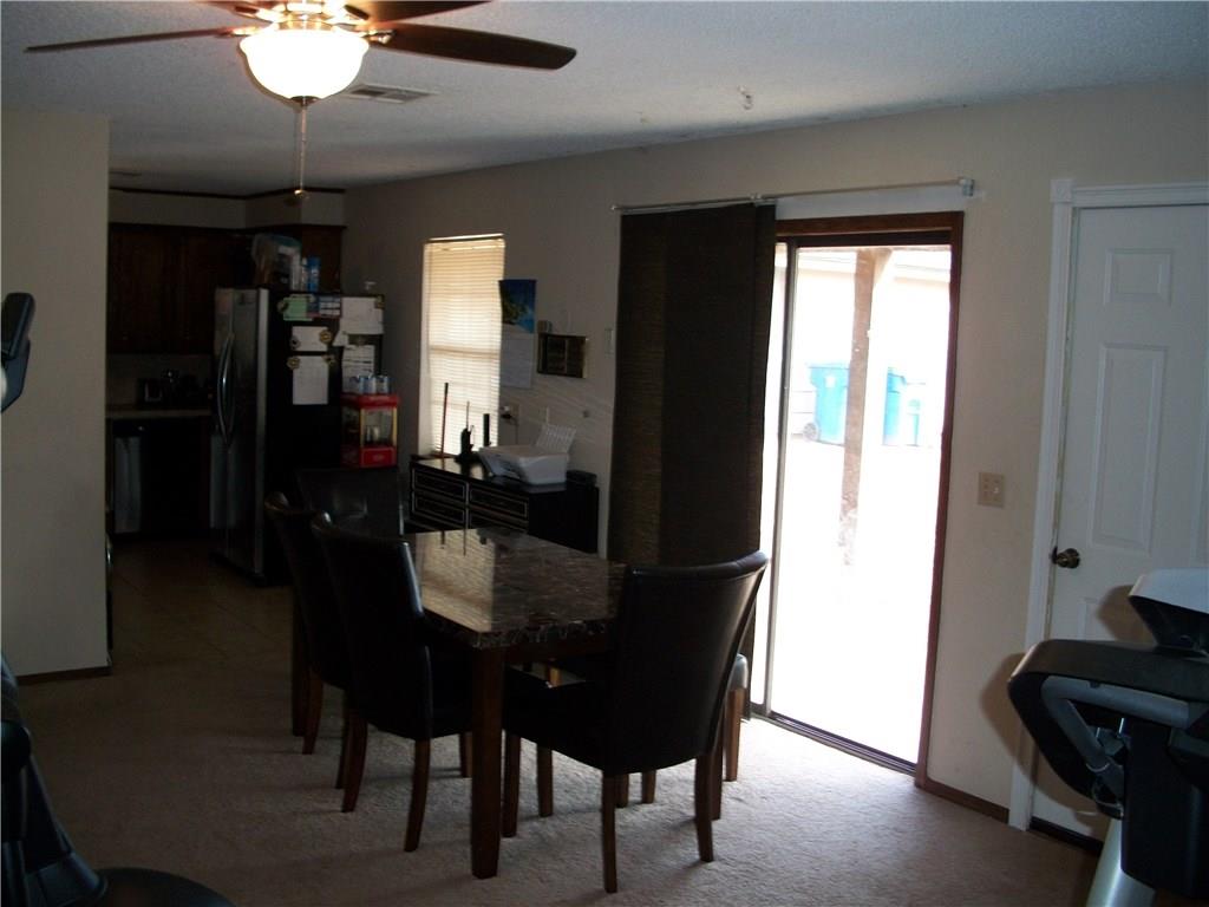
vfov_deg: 40.7
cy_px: 454
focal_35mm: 35
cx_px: 604
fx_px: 1222
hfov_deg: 52.6
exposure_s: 1/30
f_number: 3.1
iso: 160
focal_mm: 6.3
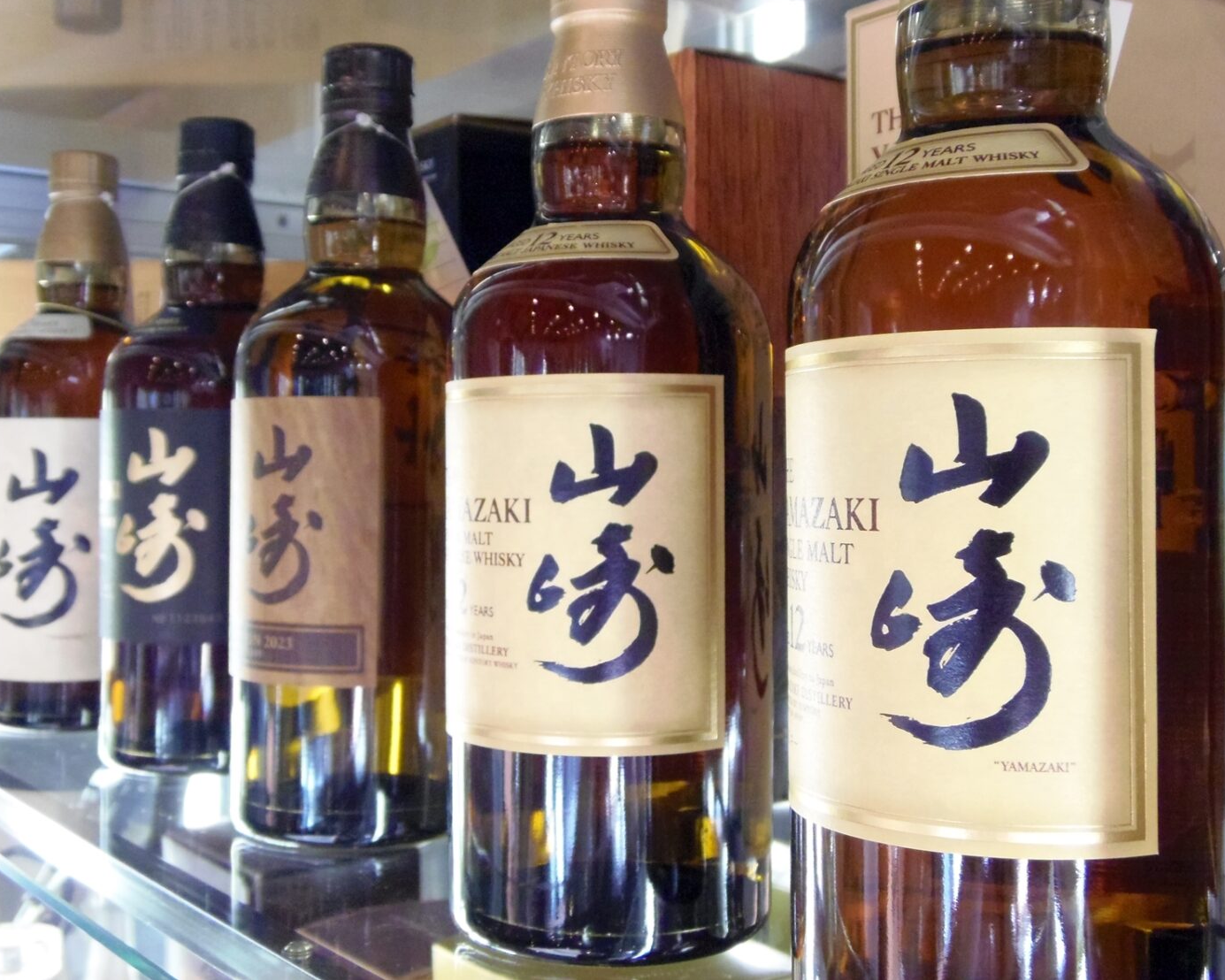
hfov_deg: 49.1
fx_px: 1341
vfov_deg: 40.1
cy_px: 483
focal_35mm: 37
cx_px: 624
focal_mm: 6.5
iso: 400
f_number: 3.4
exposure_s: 1/30
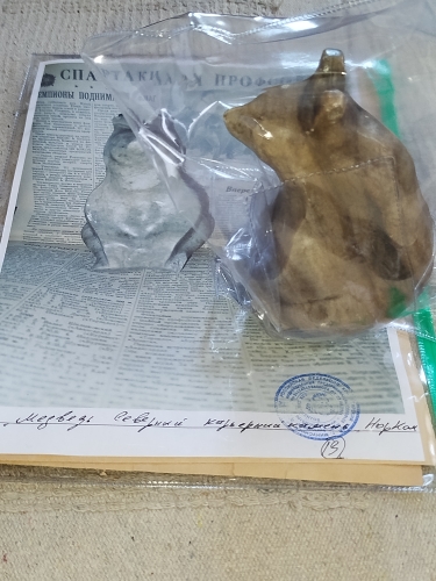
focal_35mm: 48
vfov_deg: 39.7
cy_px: 290
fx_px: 806
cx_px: 218
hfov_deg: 30.3
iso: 400
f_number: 1.7
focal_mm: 5.31
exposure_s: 1/33
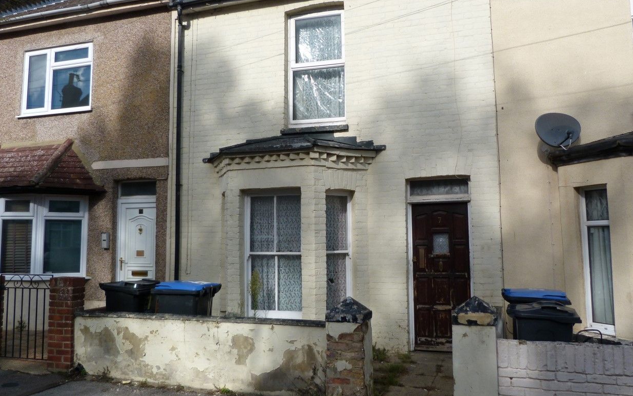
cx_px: 329
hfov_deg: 61.2
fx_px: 535
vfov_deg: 40.6
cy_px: 181
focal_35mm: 31
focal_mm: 4.5
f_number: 2.8
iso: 80
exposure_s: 1/1300
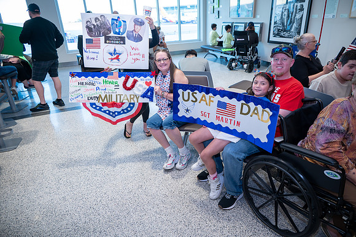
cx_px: 178
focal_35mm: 24
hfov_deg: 73.8
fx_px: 237
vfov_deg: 53.1
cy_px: 118
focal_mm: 24
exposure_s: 1/40
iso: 450
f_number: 4
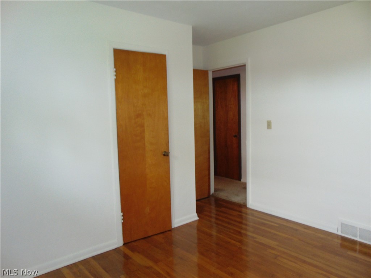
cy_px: 139
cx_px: 186
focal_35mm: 25
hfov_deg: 69.4
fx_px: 268
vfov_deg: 54.9
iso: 200
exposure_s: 1/30
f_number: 3
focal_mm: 4.5
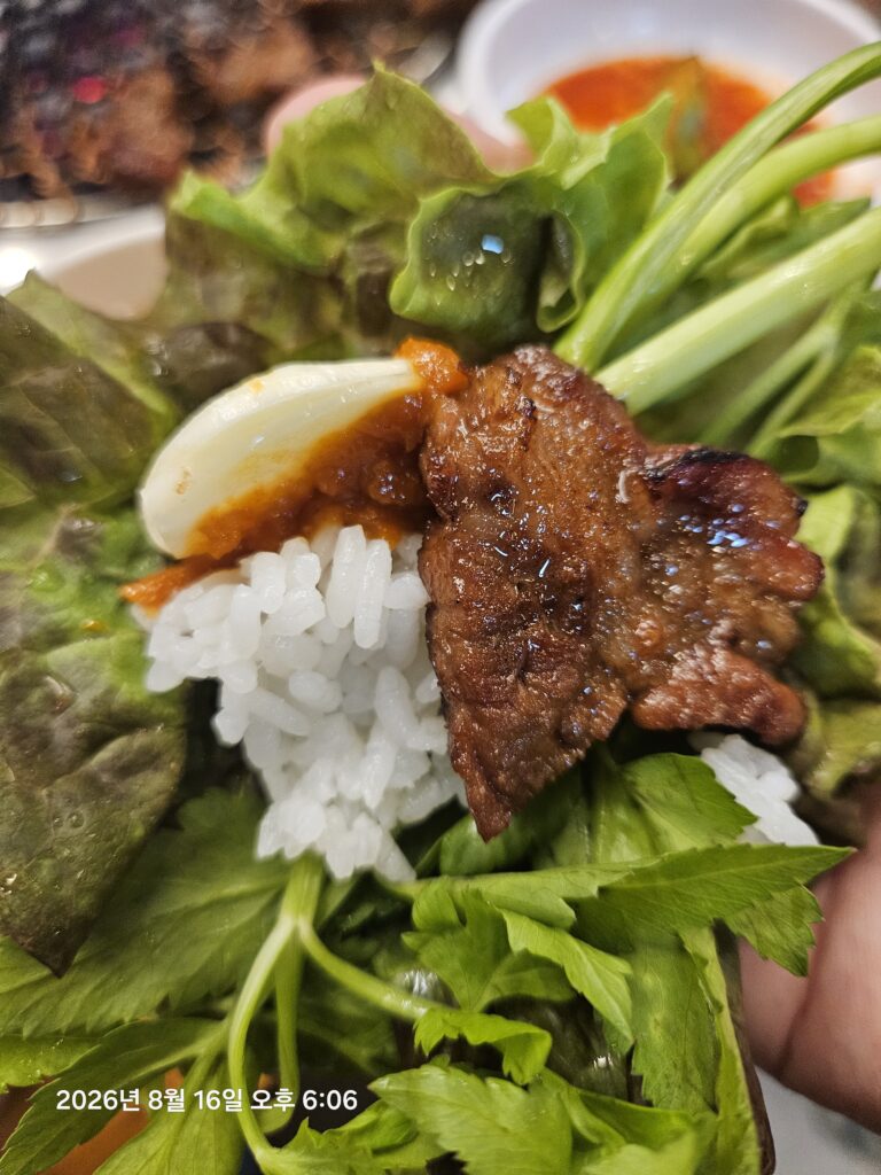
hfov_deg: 58.9
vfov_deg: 73.9
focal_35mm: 23
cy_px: 588
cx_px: 440
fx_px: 780
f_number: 1.8
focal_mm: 5.4
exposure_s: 1/120
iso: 500
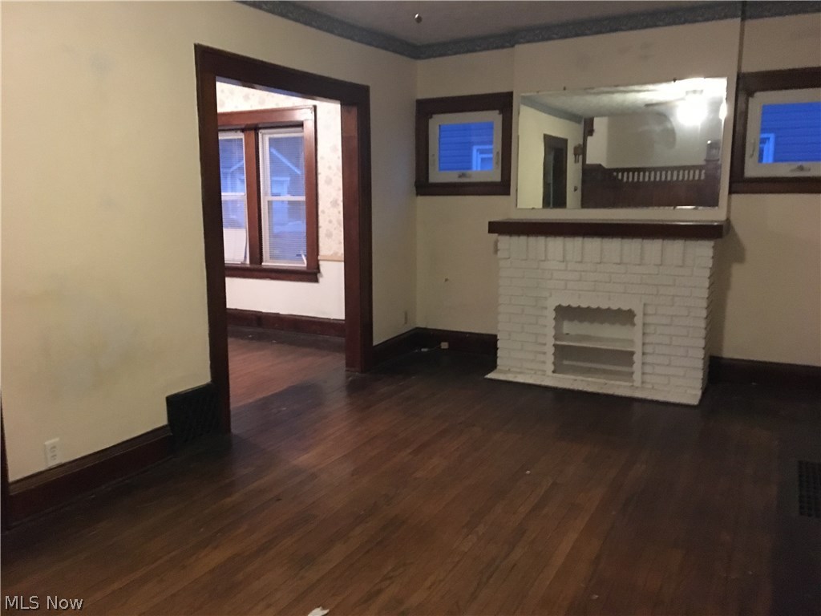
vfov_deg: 48.2
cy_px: 308
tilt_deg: -9.8
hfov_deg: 61.7
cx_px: 410
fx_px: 688
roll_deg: +1.2
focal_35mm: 29
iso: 400
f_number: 2.2
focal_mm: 4.15
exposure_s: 1/15
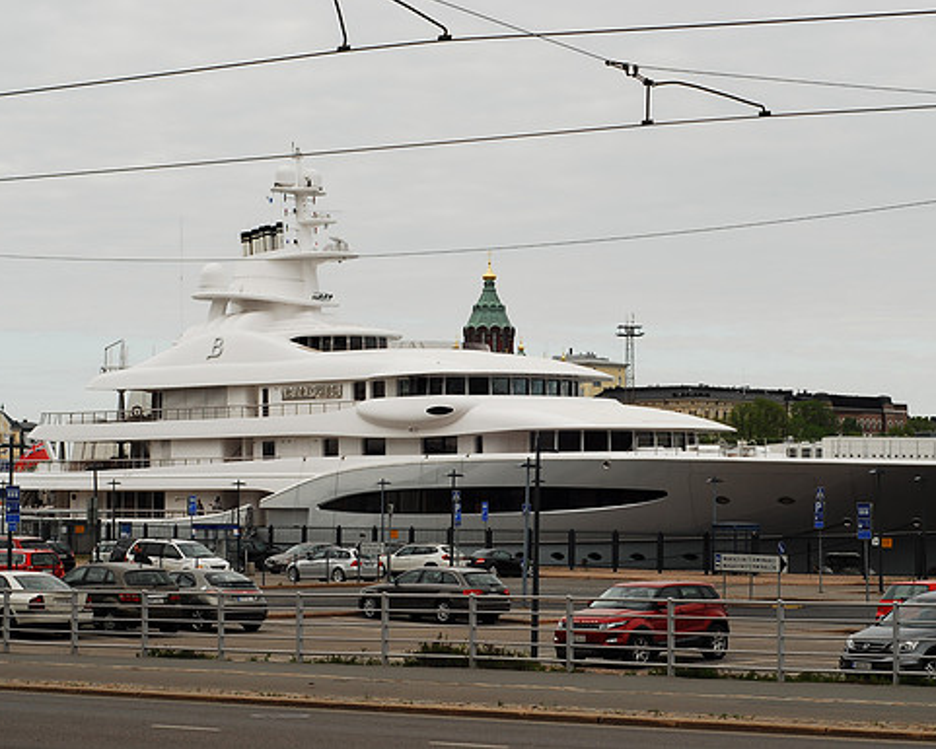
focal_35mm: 85
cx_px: 522
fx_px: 2355
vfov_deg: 18.1
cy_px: 373
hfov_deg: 22.5
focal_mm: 50
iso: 100
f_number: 8
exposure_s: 1/160
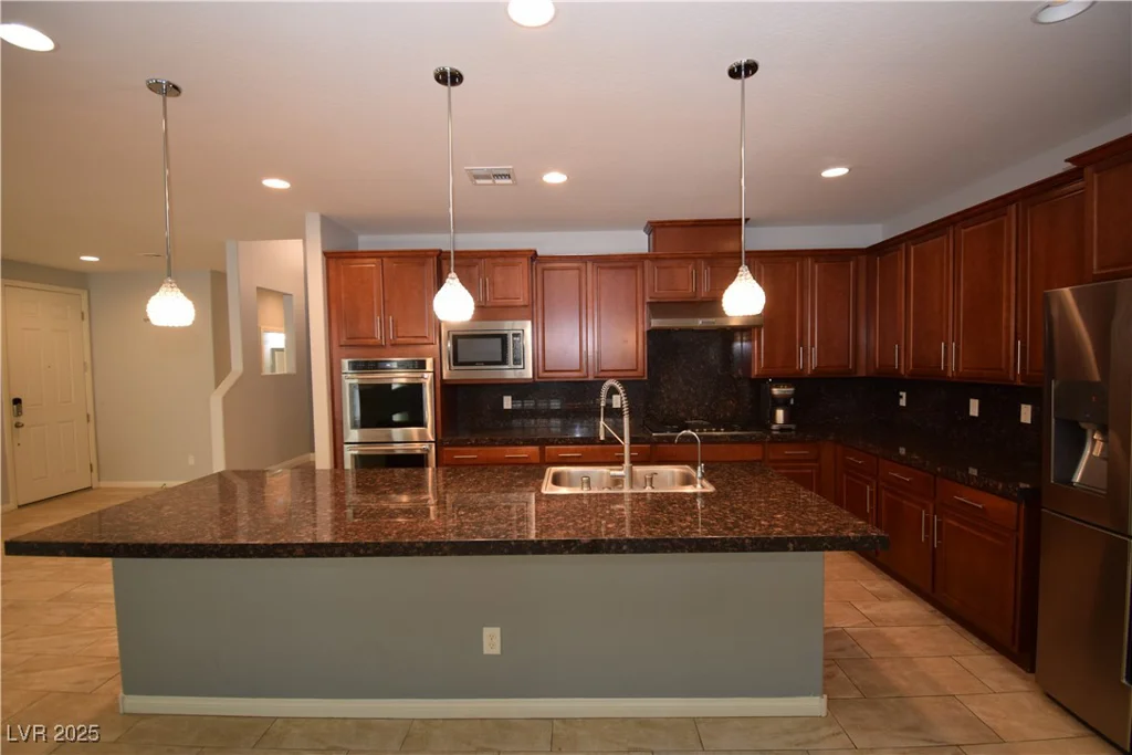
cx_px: 566
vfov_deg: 77.3
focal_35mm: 15
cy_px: 378
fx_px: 472
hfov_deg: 100.4
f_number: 5
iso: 400
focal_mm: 10
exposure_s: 1/20
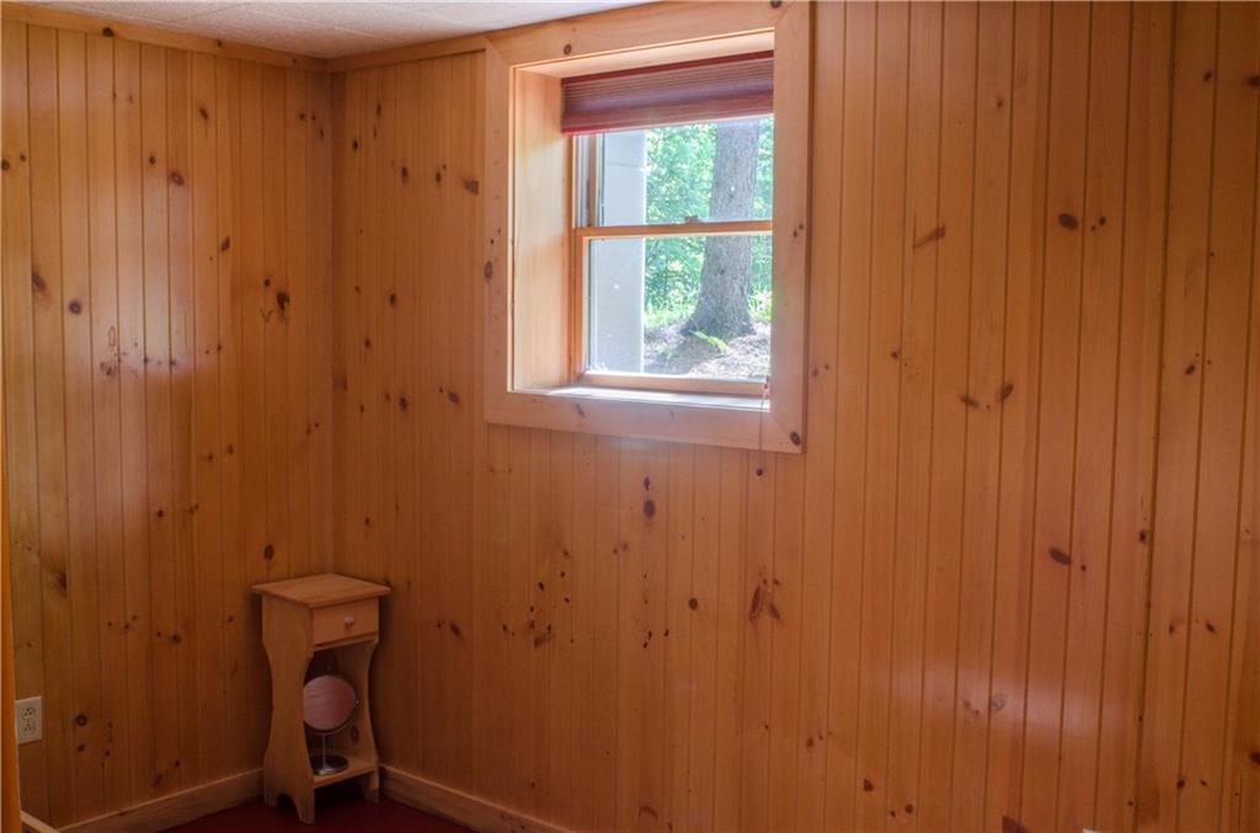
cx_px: 630
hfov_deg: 53.3
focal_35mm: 36
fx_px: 1257
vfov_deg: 36.7
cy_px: 416
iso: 200
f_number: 22
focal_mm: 24
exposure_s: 1/1.25
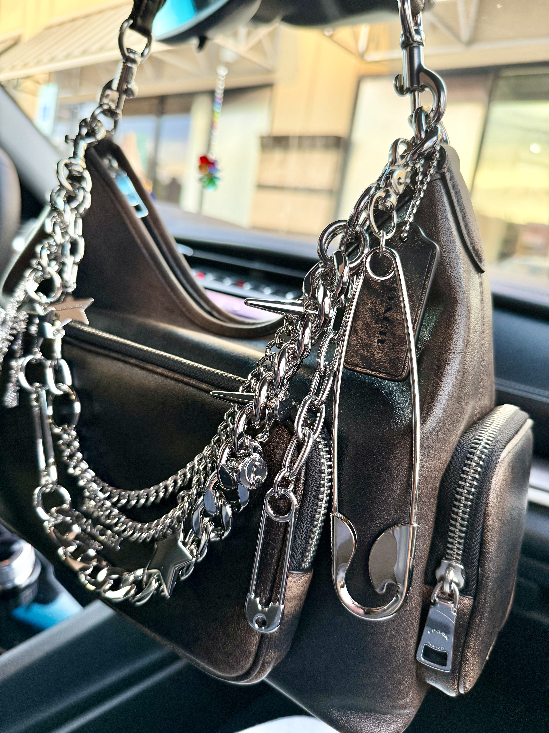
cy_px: 366
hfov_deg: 56.8
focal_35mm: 24
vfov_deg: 71.6
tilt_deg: -12.3
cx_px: 274
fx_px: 508
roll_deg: -9.7
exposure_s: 1/60
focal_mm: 6.76
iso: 250
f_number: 1.78
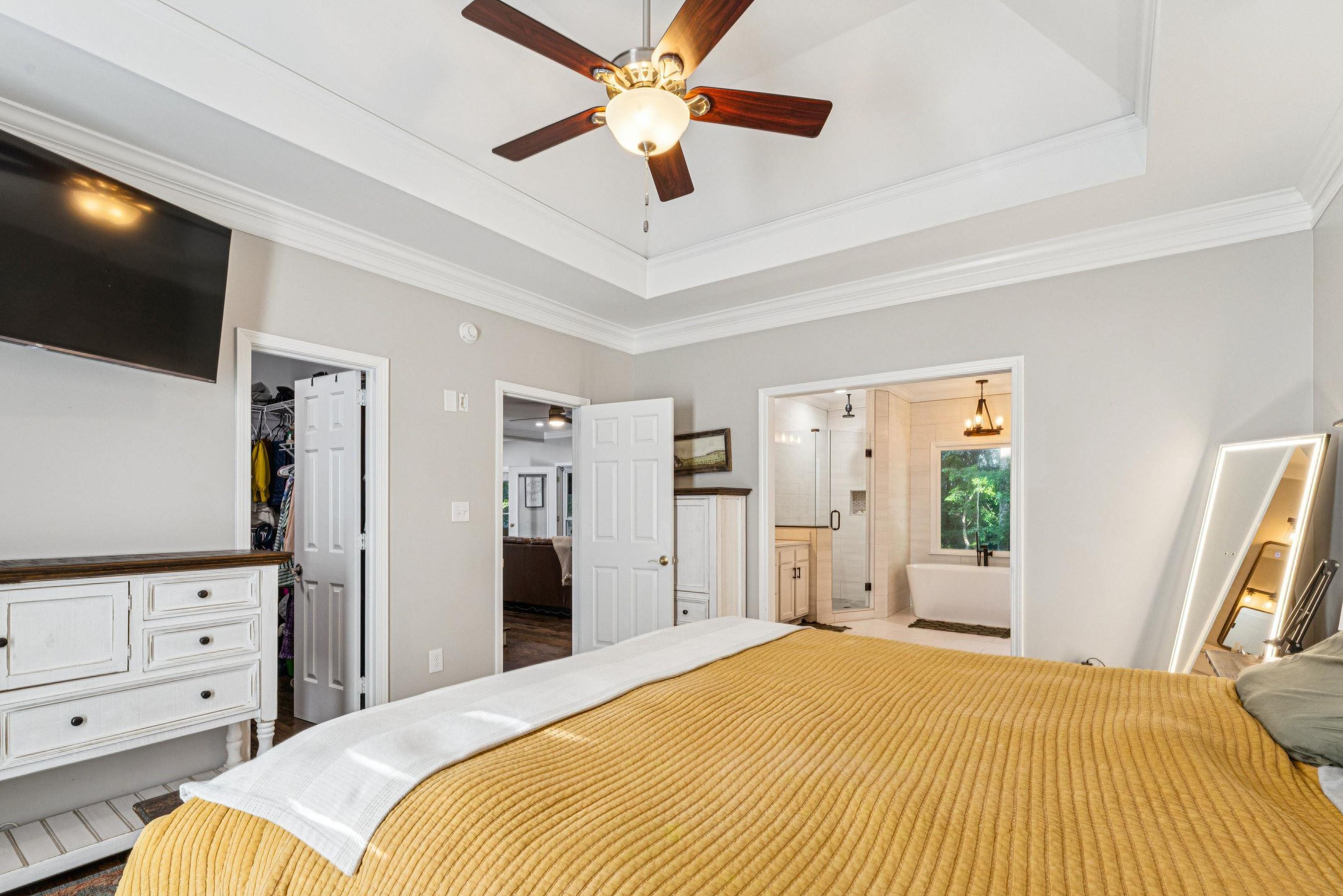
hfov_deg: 94.3
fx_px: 622
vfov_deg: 71.1
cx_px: 654
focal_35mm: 17
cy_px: 508
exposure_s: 1/8
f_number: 13
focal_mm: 14.6
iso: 400
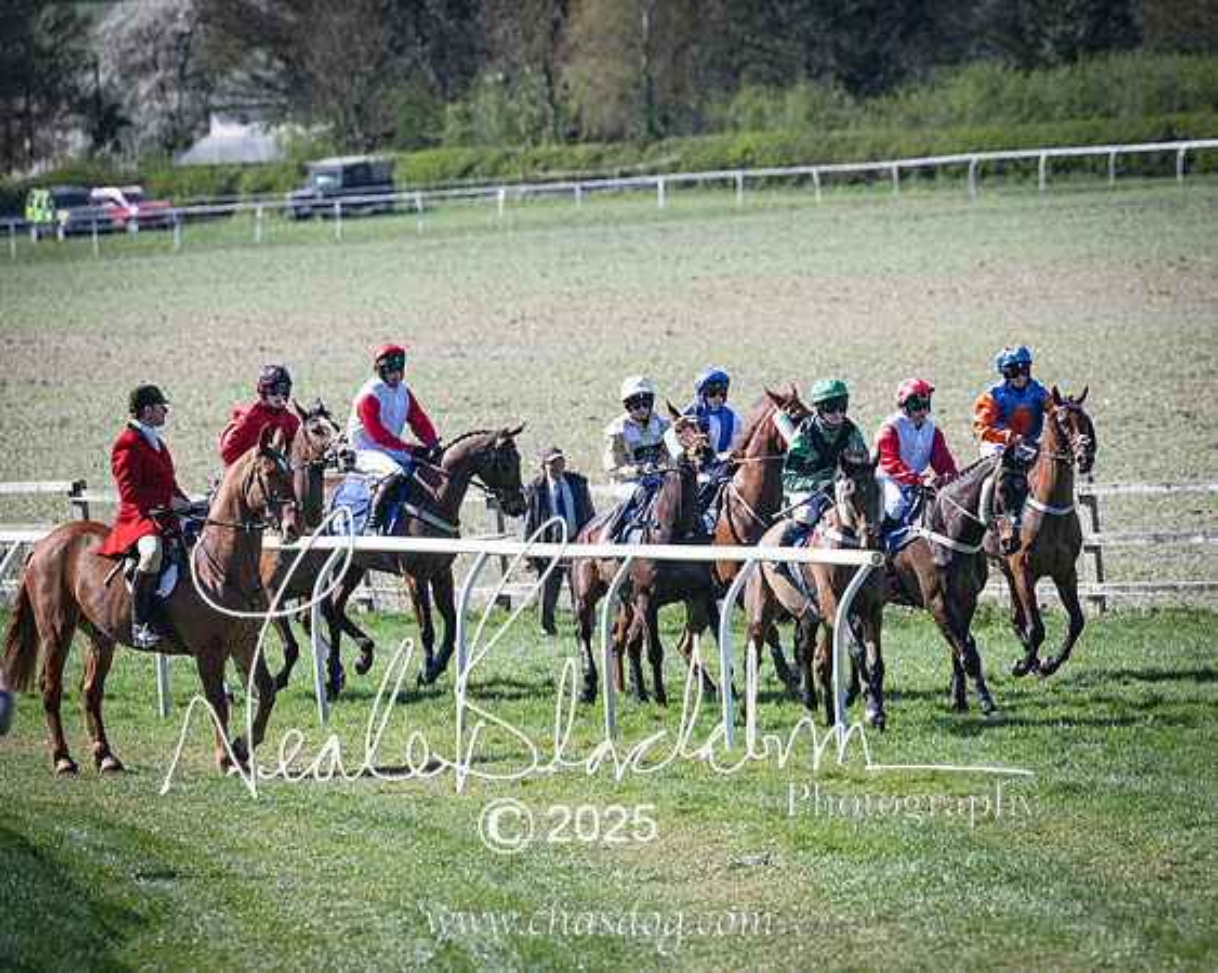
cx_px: 821
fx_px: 13610
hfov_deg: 5.1
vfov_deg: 4.1
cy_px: 434
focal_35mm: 378
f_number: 4
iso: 220
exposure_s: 1/2000
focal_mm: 185
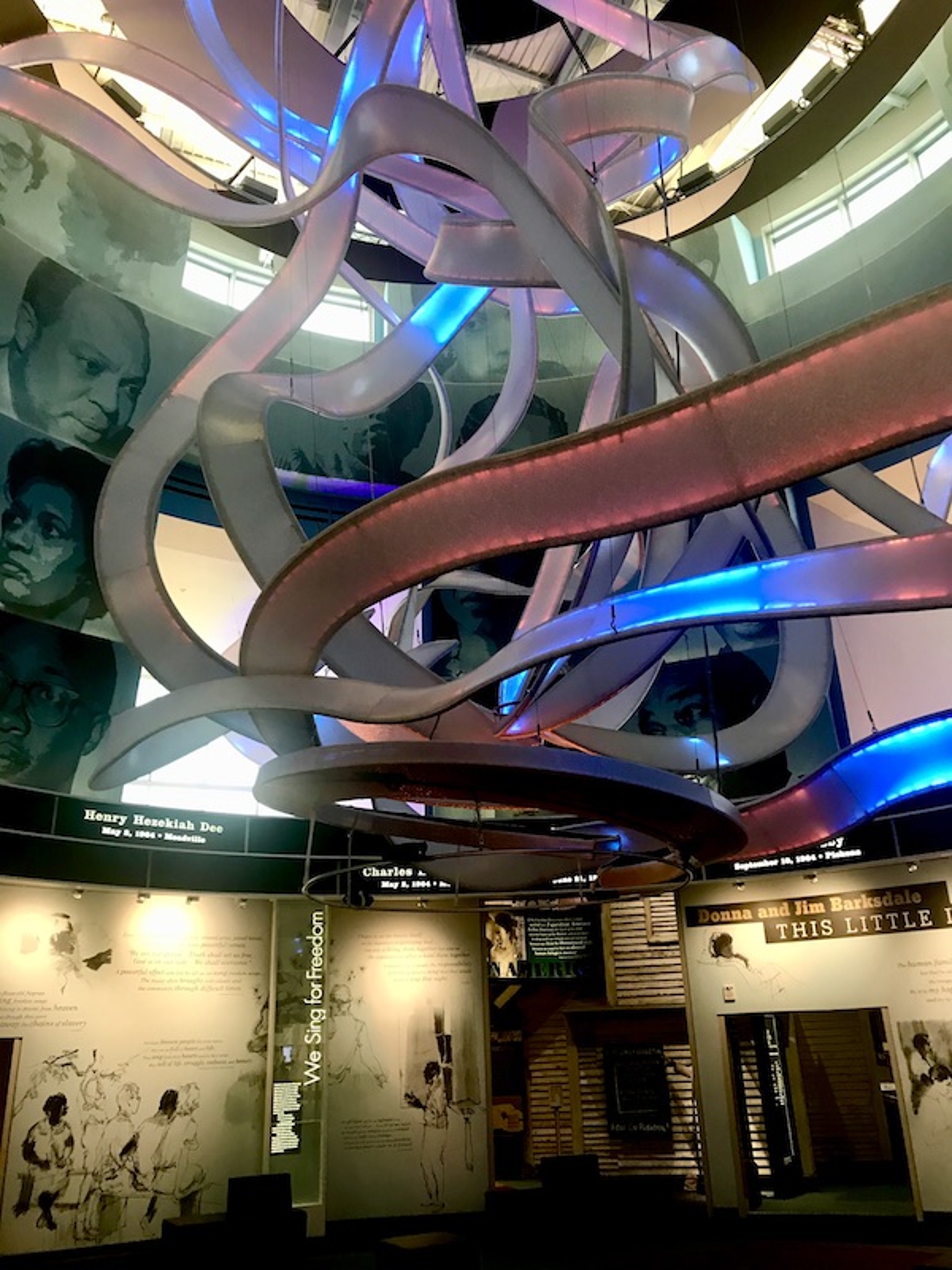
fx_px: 1027
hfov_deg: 49.7
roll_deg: +1.7
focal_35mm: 28
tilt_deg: +22.7
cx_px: 476
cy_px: 635
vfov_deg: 63.4
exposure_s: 1/20
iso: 40
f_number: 1.8
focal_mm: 3.99
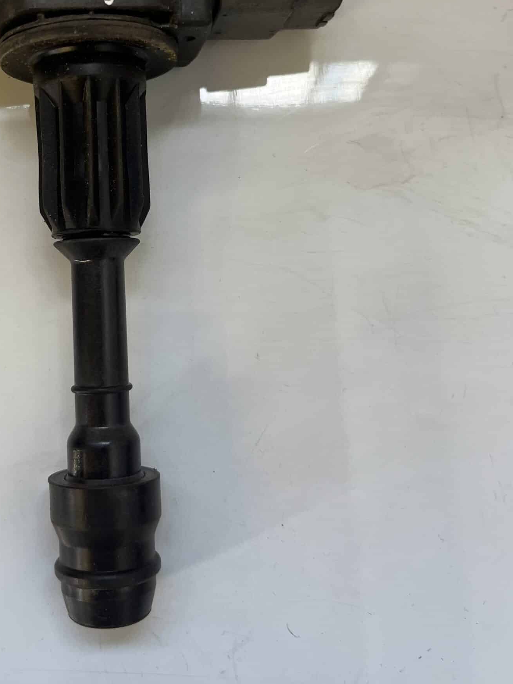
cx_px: 151
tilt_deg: -81.2
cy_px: 234
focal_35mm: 38
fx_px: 751
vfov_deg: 48.2
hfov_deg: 37.1
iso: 100
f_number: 1.6
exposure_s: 1/122
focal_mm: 5.1
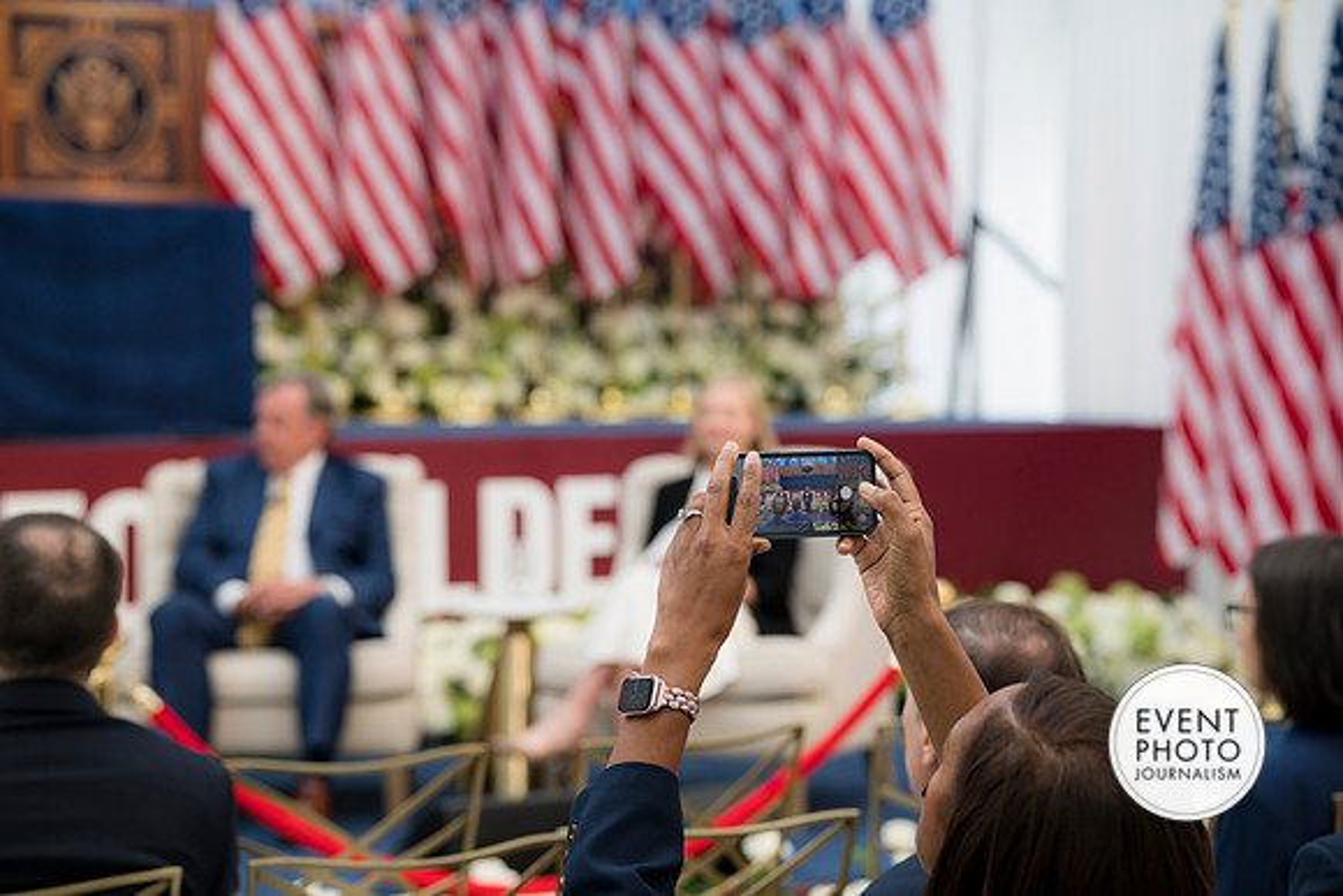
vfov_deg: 16.1
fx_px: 3172
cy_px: 448
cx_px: 672
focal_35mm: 85
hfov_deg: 23.9
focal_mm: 85
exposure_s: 1/250
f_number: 3.5
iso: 180
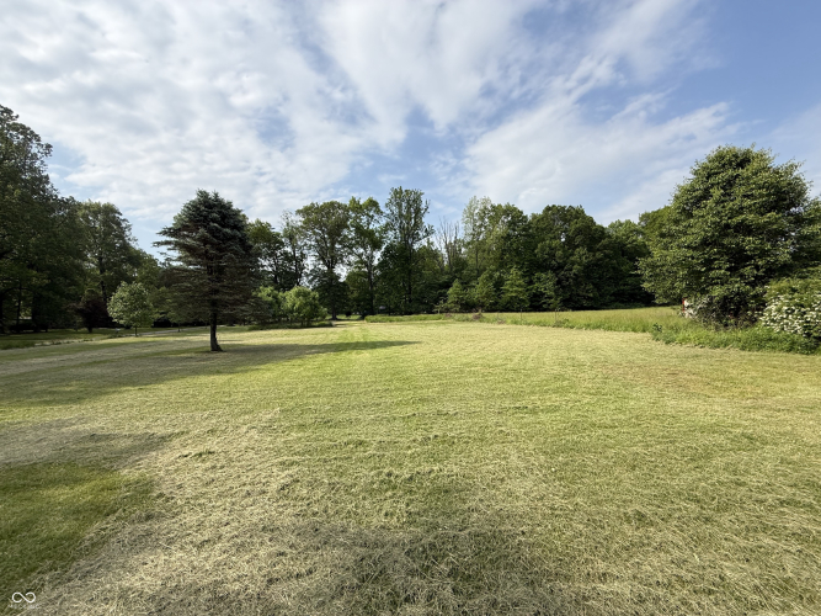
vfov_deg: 85.7
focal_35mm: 14
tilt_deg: -0.6
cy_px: 308
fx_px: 332
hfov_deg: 102.1
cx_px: 410
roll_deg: -2.0
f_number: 2.2
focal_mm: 2.22
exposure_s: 1/1464
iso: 50
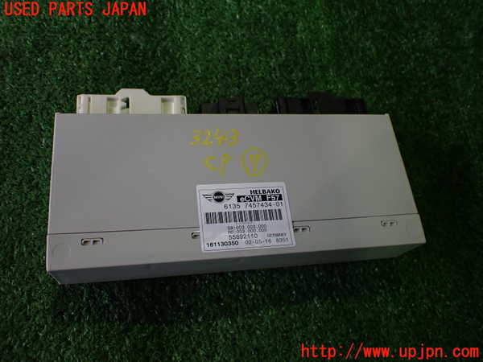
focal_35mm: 30
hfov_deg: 60.0
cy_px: 181
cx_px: 242
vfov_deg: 46.8
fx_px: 419
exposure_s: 1/125
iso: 400
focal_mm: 5.4
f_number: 2.3
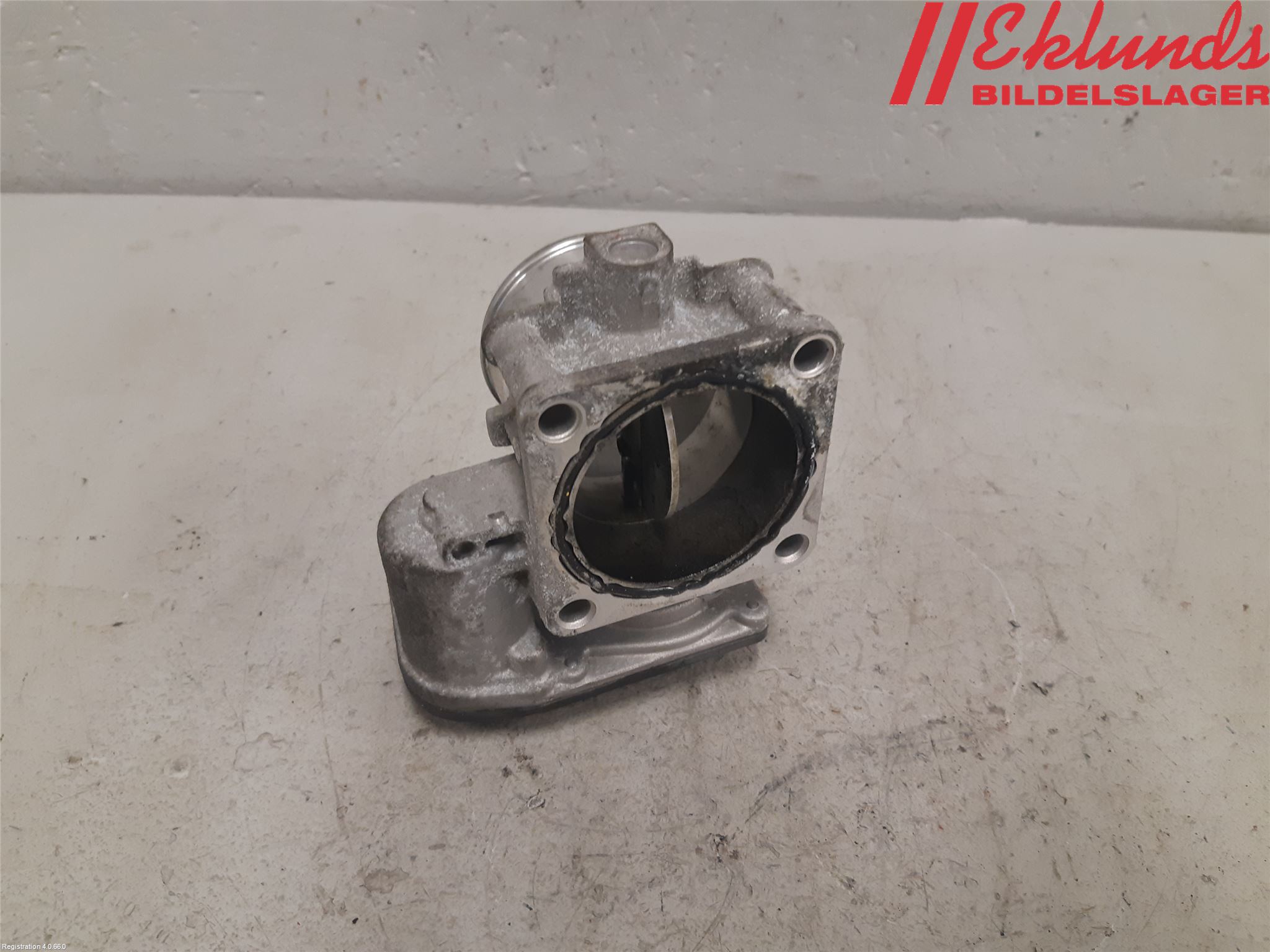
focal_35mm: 26
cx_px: 635
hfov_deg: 67.3
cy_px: 476
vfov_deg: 53.1
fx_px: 954
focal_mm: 3.93
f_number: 1.7
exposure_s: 1/50
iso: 160
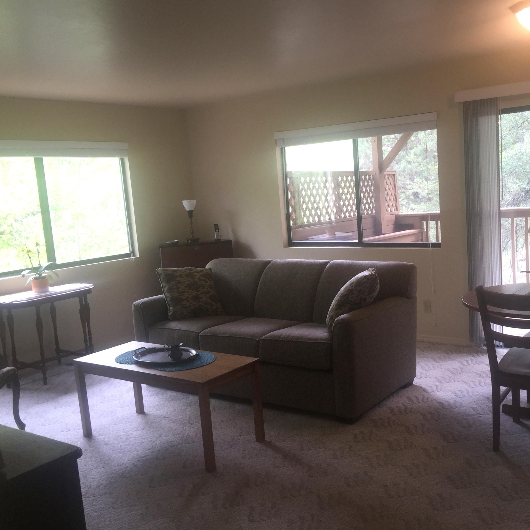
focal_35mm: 35
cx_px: 334
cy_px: 271
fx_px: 606
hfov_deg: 46.8
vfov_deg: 47.2
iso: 32
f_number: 2.2
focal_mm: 4.15
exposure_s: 1/53
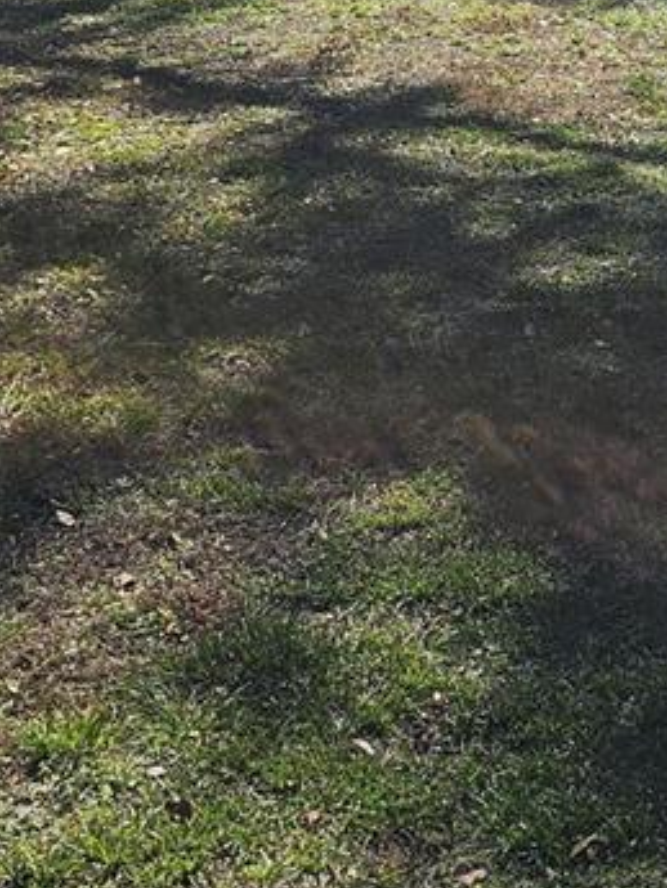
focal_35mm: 80
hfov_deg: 18.0
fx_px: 2054
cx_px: 662
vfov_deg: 23.5
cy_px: 26
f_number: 1.7
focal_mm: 6.3
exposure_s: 1/554
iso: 10
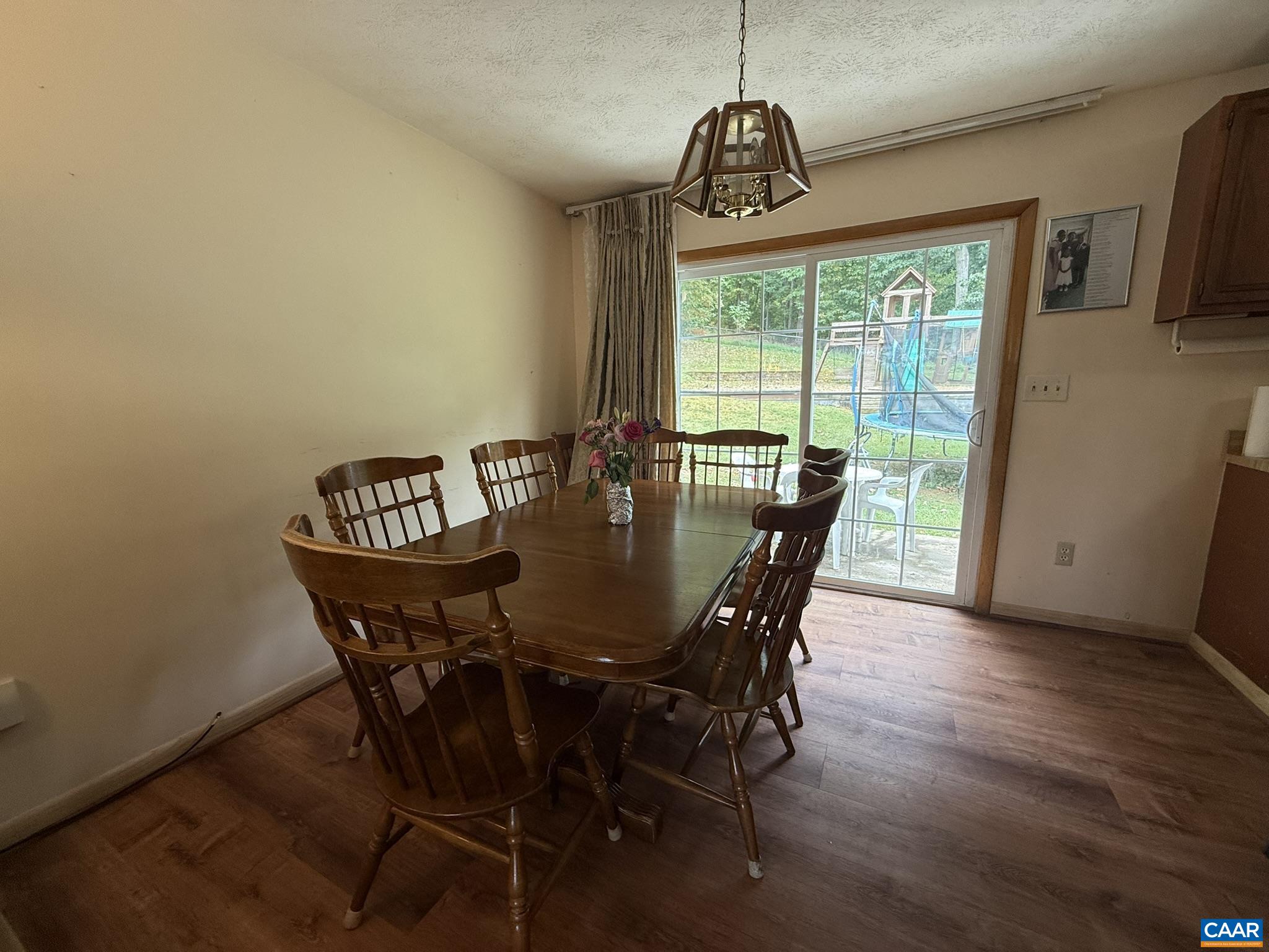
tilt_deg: -9.9
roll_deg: +0.7
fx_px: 513
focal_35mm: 14
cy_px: 476
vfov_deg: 85.7
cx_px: 634
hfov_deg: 102.1
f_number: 2.2
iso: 100
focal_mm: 2.22
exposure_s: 1/120
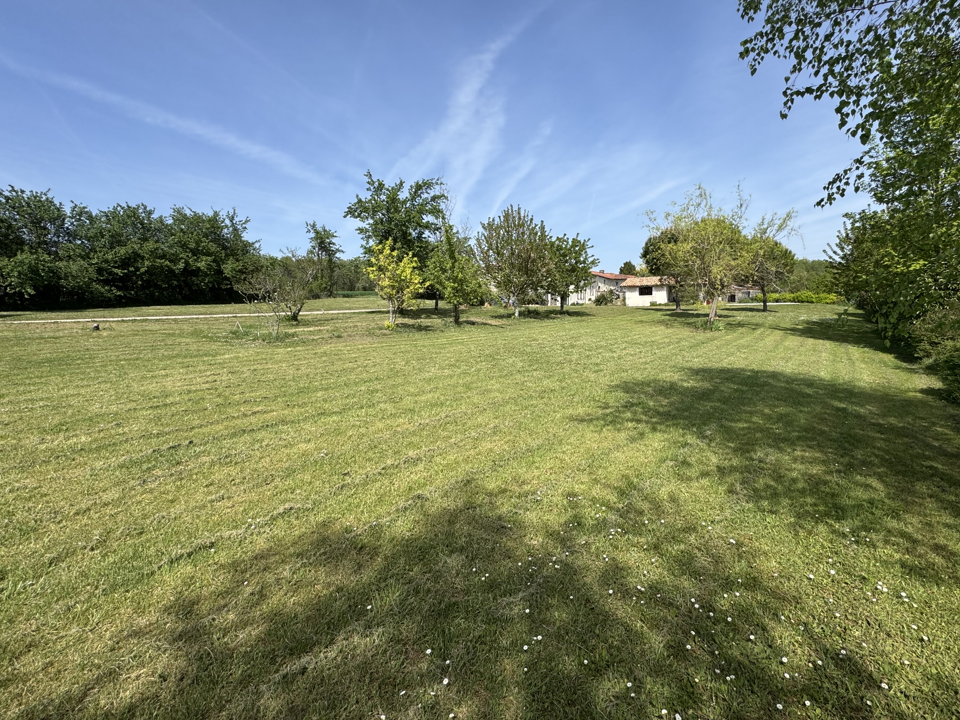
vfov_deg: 78.0
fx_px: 444
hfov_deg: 94.4
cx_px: 510
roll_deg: +1.7
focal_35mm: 16
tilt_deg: -2.4
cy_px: 334
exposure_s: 1/2415
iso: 50
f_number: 2.2
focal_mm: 2.22
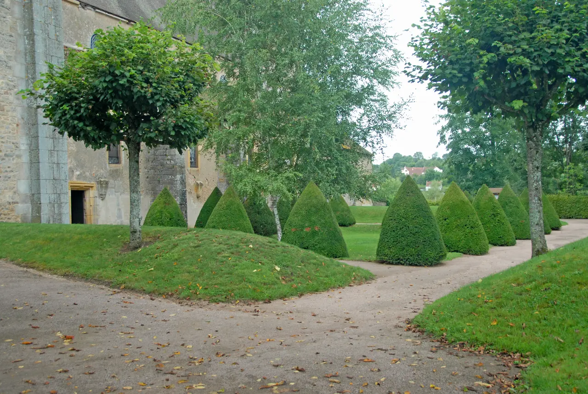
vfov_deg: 34.3
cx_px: 294
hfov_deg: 49.5
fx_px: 638
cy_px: 197
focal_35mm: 39
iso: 200
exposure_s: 1/45
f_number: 3.8
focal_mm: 26
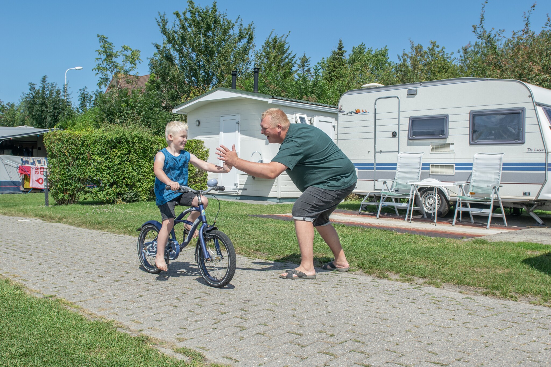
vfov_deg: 36.9
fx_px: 551
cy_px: 184
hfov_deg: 53.1
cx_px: 276
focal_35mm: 36
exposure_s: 1/500
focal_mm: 24
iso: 200
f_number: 6.3
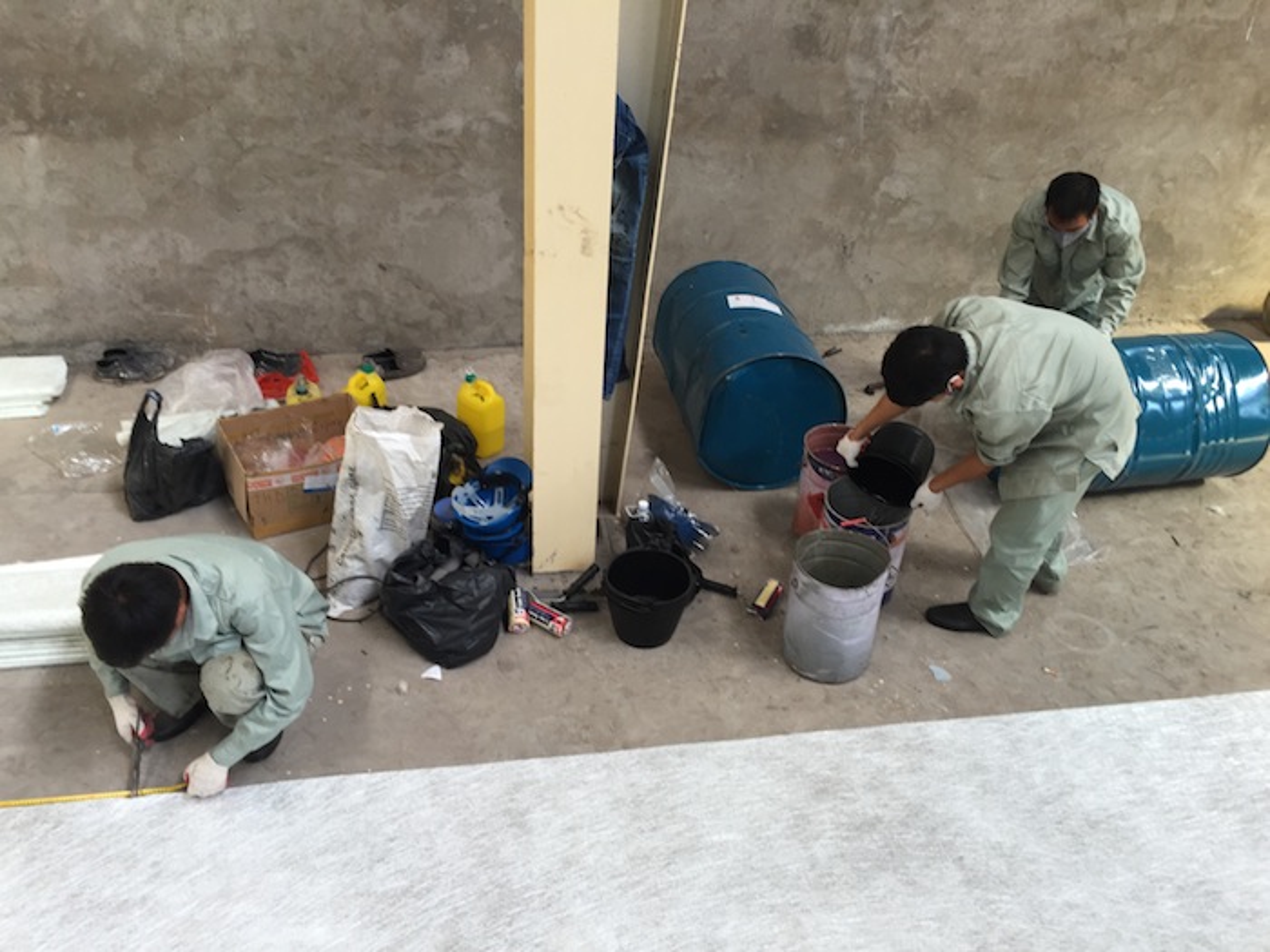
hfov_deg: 61.7
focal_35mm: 29
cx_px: 635
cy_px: 476
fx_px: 1064
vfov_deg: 48.2
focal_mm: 4.15
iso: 40
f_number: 2.2
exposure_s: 1/120
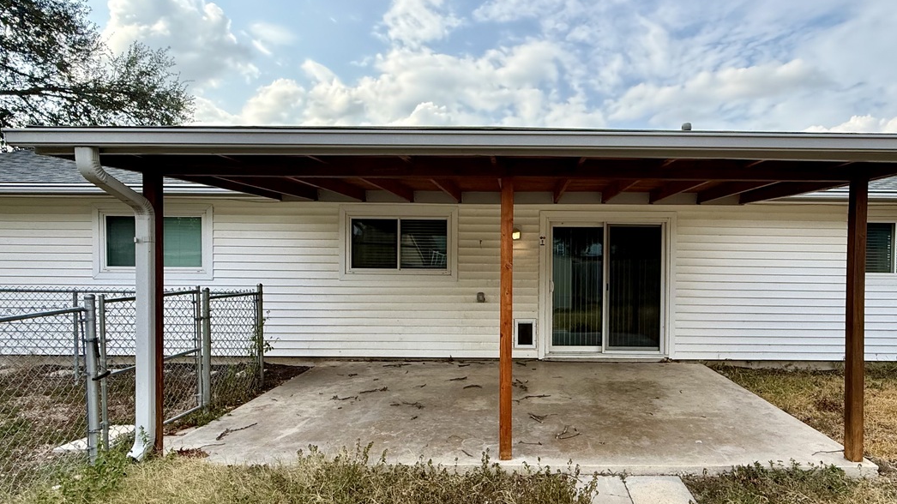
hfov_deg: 83.0
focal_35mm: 21
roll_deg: -0.7
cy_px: 276
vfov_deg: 53.5
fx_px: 499
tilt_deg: -0.6
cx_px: 530
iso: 64
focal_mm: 2.22
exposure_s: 1/830
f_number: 2.2
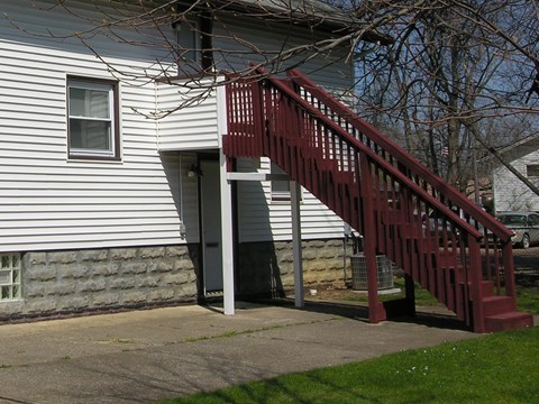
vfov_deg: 22.5
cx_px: -27
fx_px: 997
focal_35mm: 64
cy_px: 66
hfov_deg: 28.0
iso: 50
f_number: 7
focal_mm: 7.5
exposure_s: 1/352
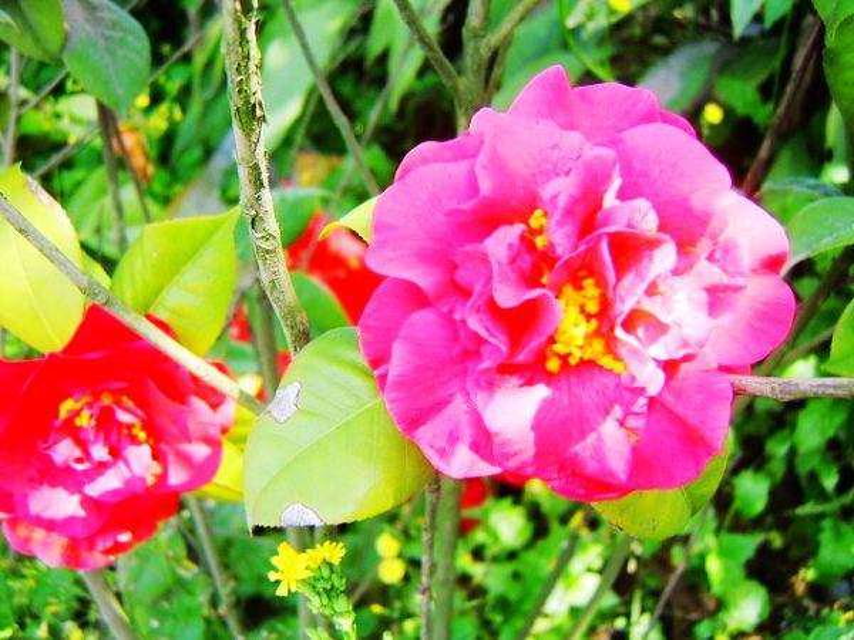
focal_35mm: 31
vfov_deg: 45.4
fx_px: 765
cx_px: 427
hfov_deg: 58.4
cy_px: 320
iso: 50
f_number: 2.7
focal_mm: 8.13
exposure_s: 1/125
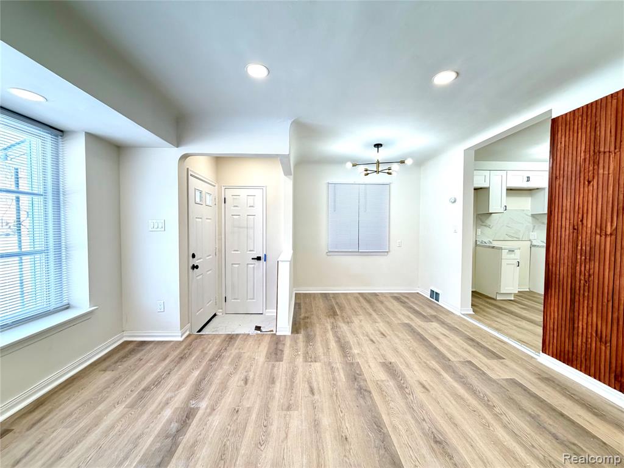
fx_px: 252
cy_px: 234
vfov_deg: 85.7
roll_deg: -0.4
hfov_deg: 102.1
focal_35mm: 14
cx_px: 312
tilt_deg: -1.5
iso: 320
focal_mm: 2.22
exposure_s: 1/120
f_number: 2.2
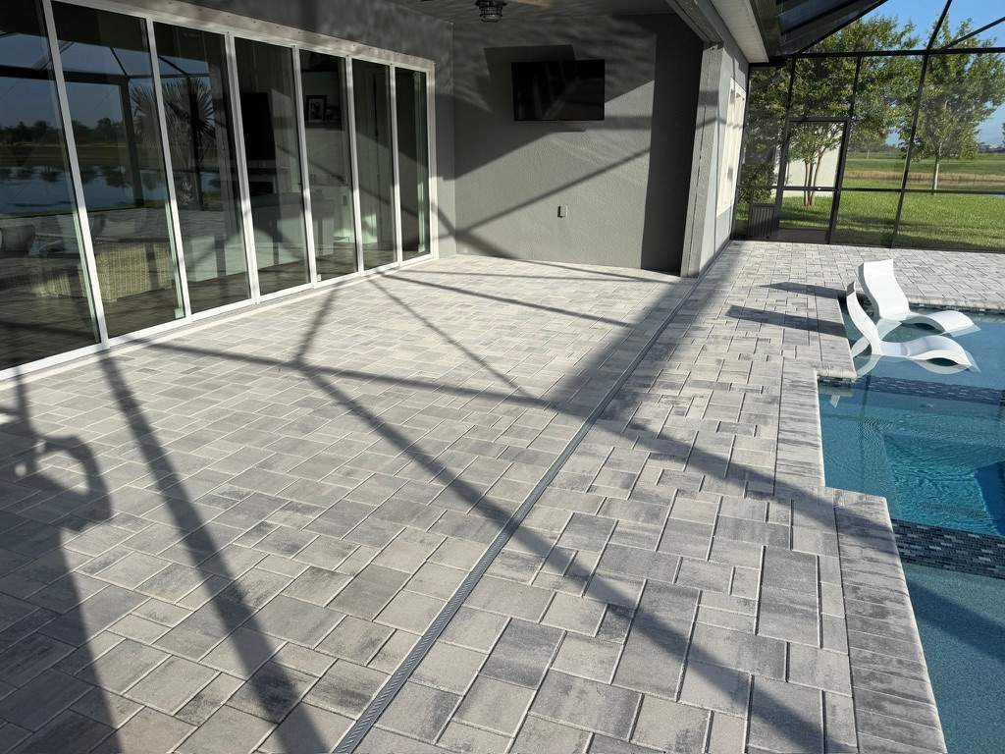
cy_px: 377
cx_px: 502
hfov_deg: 71.6
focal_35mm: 24
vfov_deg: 56.8
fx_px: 697
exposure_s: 1/2299
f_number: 1.78
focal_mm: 6.76
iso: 80
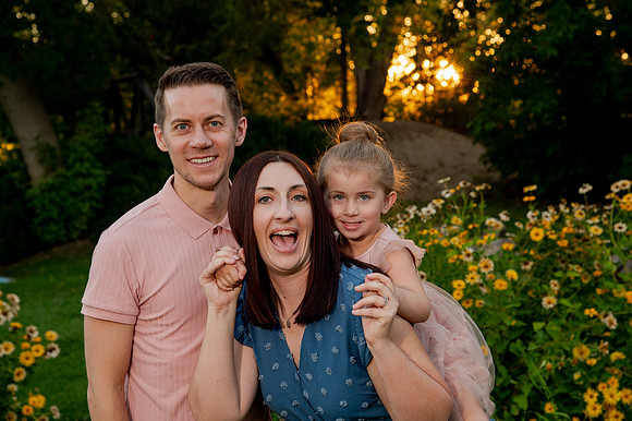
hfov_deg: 24.2
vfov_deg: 16.2
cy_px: 195
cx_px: 325
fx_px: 1475
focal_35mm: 84
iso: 640
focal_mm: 78
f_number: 7.1
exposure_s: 1/100
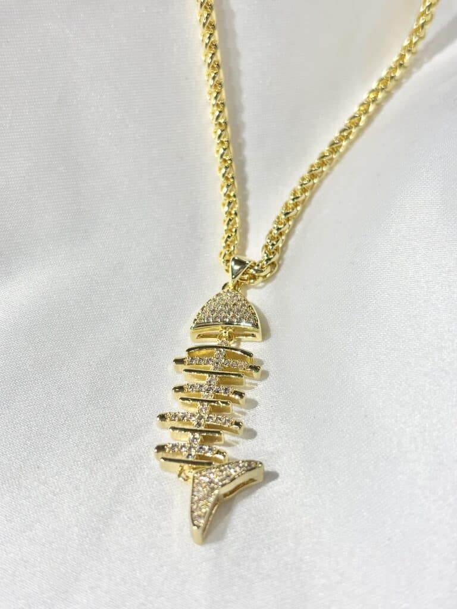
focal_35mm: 52
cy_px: 304
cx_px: 228
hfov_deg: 28.0
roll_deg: +7.6
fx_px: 915
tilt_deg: -41.7
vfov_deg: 36.8
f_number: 1.6
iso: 32
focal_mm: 5.96
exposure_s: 1/355
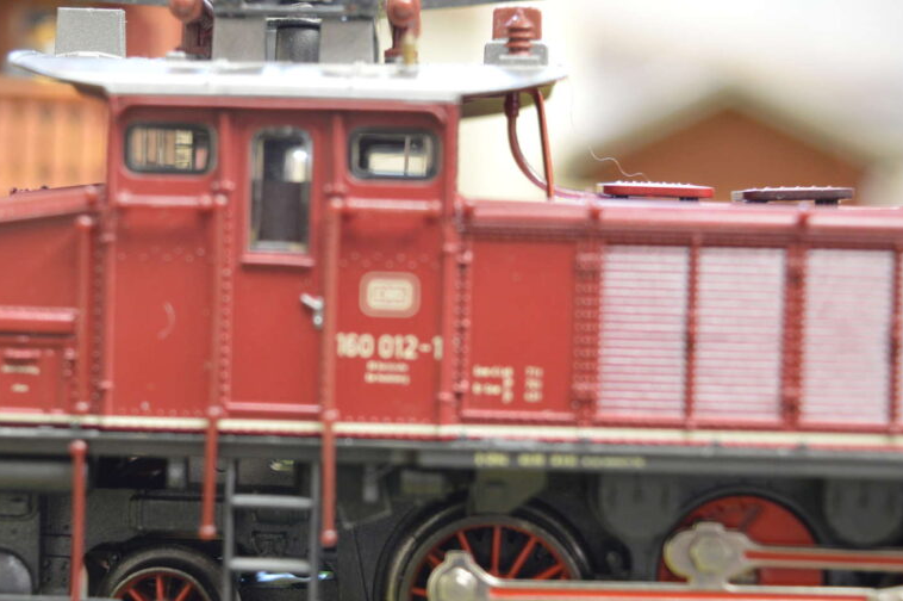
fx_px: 1930
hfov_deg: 26.3
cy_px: 330
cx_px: 337
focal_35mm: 77
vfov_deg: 17.7
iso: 800
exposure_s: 1/10
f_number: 4.8
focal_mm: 38
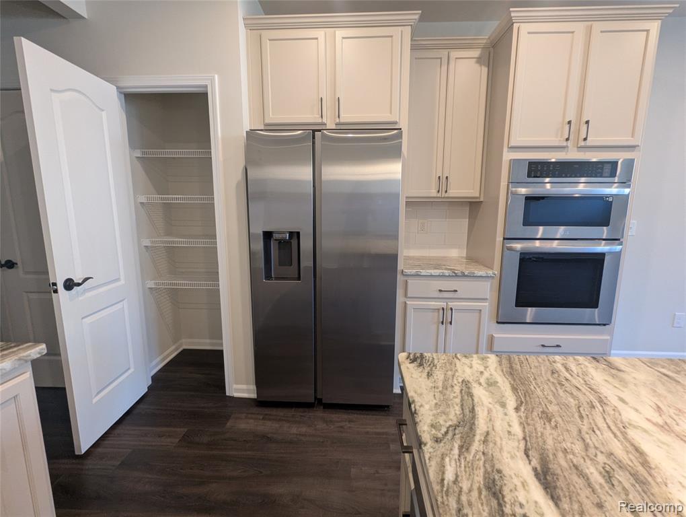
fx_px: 318
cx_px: 343
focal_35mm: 16
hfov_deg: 94.4
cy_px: 258
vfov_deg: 78.2
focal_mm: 2.35
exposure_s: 1/60
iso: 319
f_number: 2.2
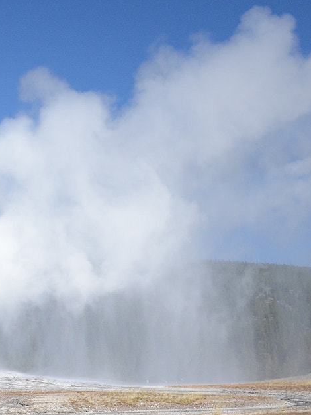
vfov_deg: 25.3
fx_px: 924
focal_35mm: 77
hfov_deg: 18.5
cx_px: -9
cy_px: 217
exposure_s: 1/8000
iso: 640
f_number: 3.8
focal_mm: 21
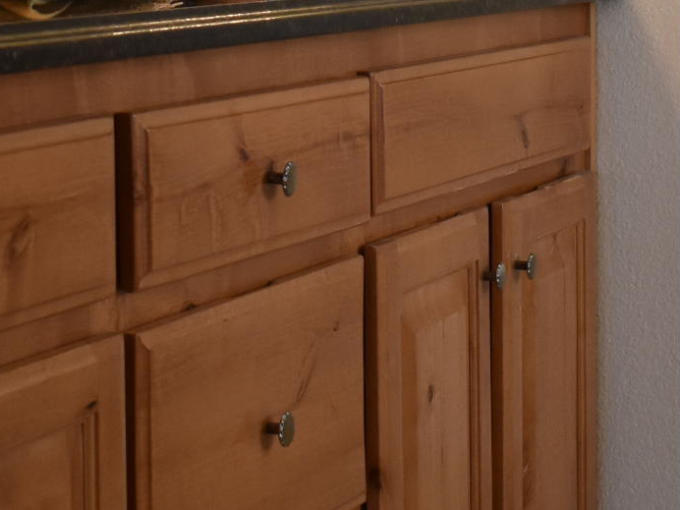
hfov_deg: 15.6
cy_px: -63
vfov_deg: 11.7
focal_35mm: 125
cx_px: 556
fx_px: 2456
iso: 800
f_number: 3.8
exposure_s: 1/200
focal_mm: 20
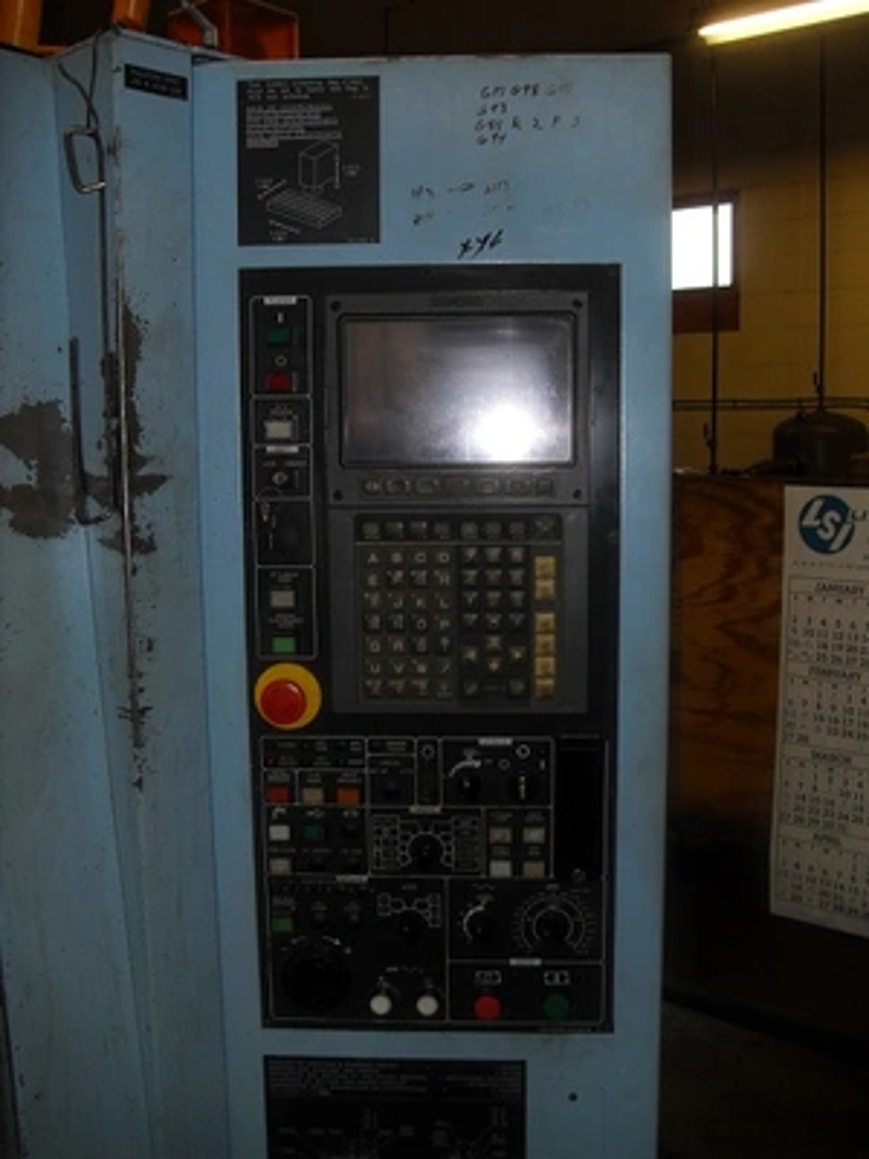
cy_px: 580
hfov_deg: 41.8
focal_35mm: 34
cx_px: 434
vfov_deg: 54.0
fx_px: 1138
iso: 100
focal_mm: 6.3
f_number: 2.8
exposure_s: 1/45
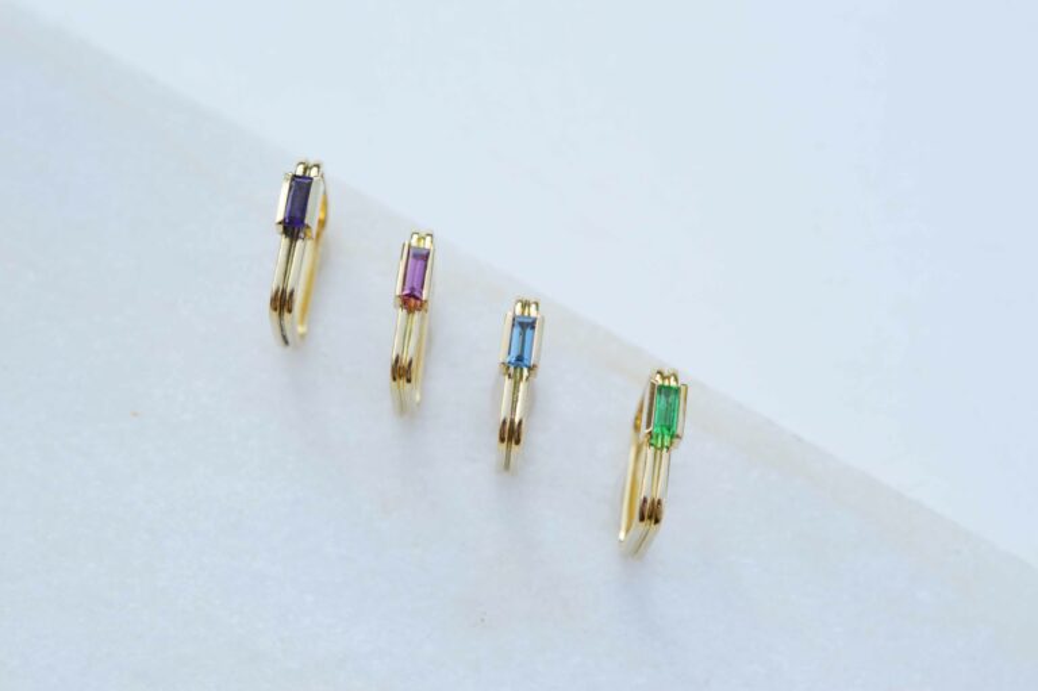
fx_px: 1729
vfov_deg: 22.6
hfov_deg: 33.4
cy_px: 346
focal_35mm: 60
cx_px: 519
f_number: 8
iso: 100
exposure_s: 1/250
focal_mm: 40
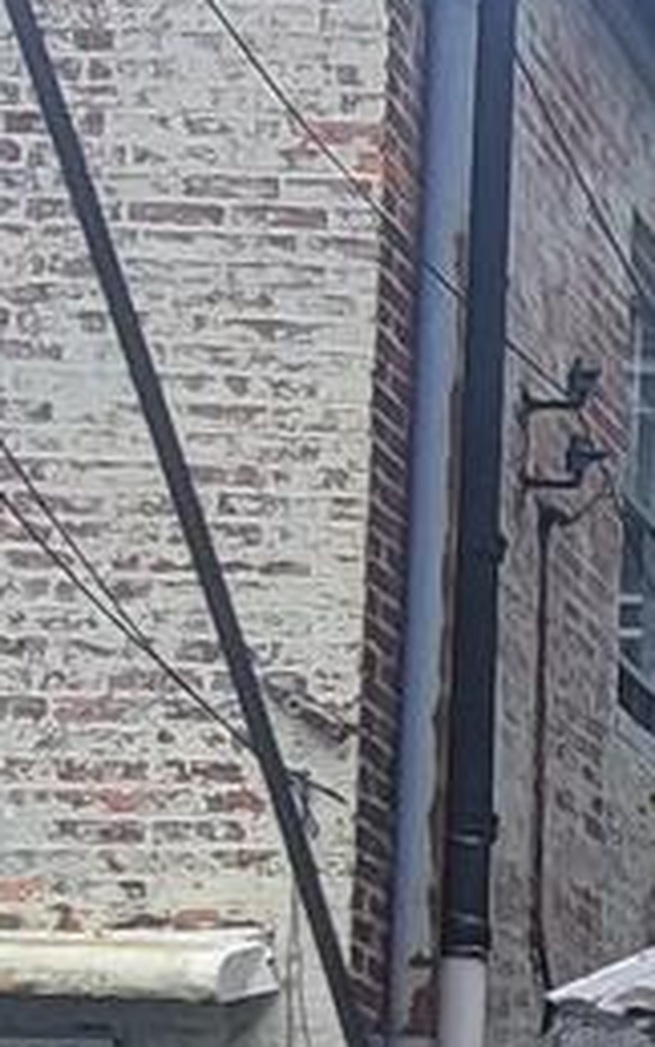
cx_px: 1832
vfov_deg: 18.1
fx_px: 3111
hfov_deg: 9.8
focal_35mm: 109
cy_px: 1265
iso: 64
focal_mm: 2.2
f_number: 2.2
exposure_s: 1/235
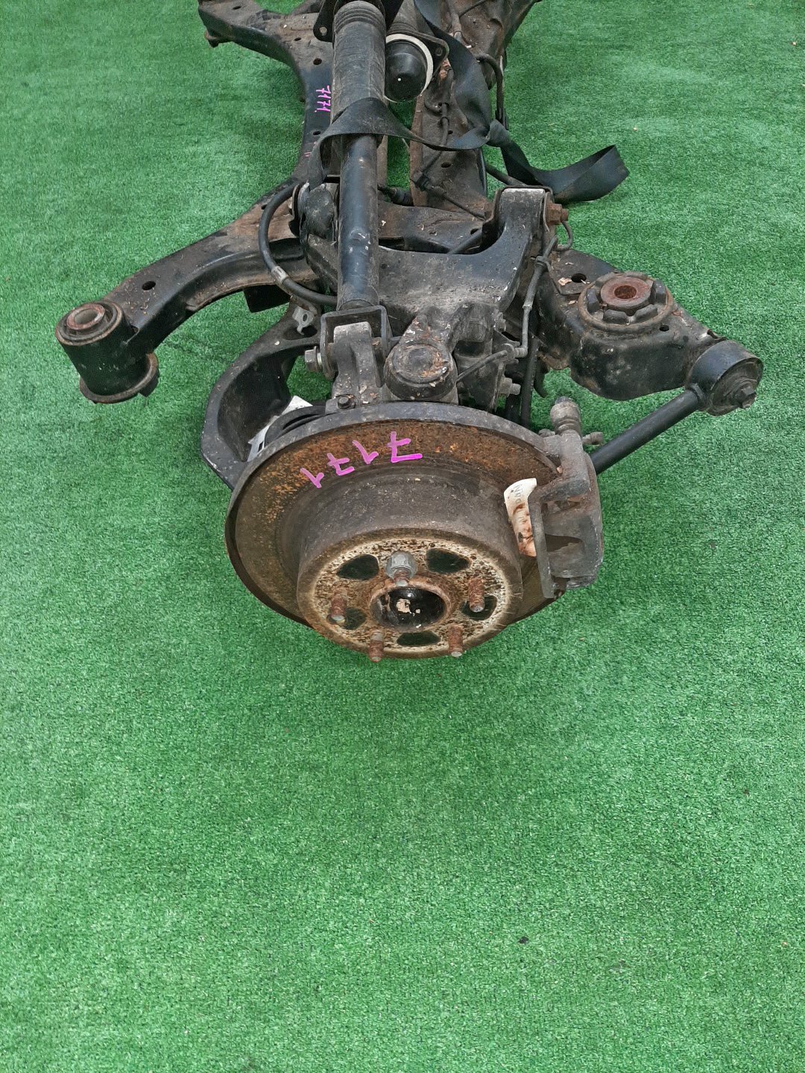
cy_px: 536
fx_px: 806
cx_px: 402
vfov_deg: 67.3
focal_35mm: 26
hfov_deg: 53.1
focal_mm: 3.93
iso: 195
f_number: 1.7
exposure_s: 1/33
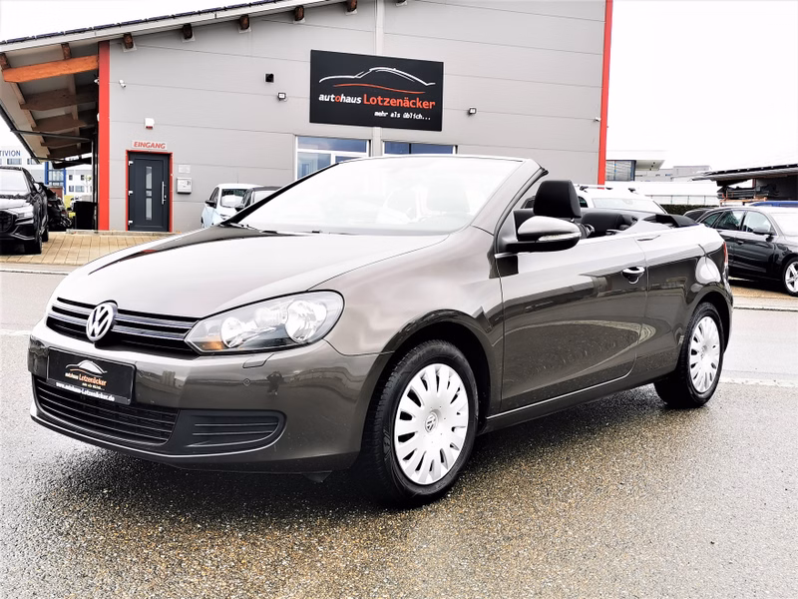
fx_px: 899
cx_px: 399
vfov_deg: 36.8
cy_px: 300
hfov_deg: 47.9
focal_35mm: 39
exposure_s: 1/602
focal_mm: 5.58
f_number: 1.8
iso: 50
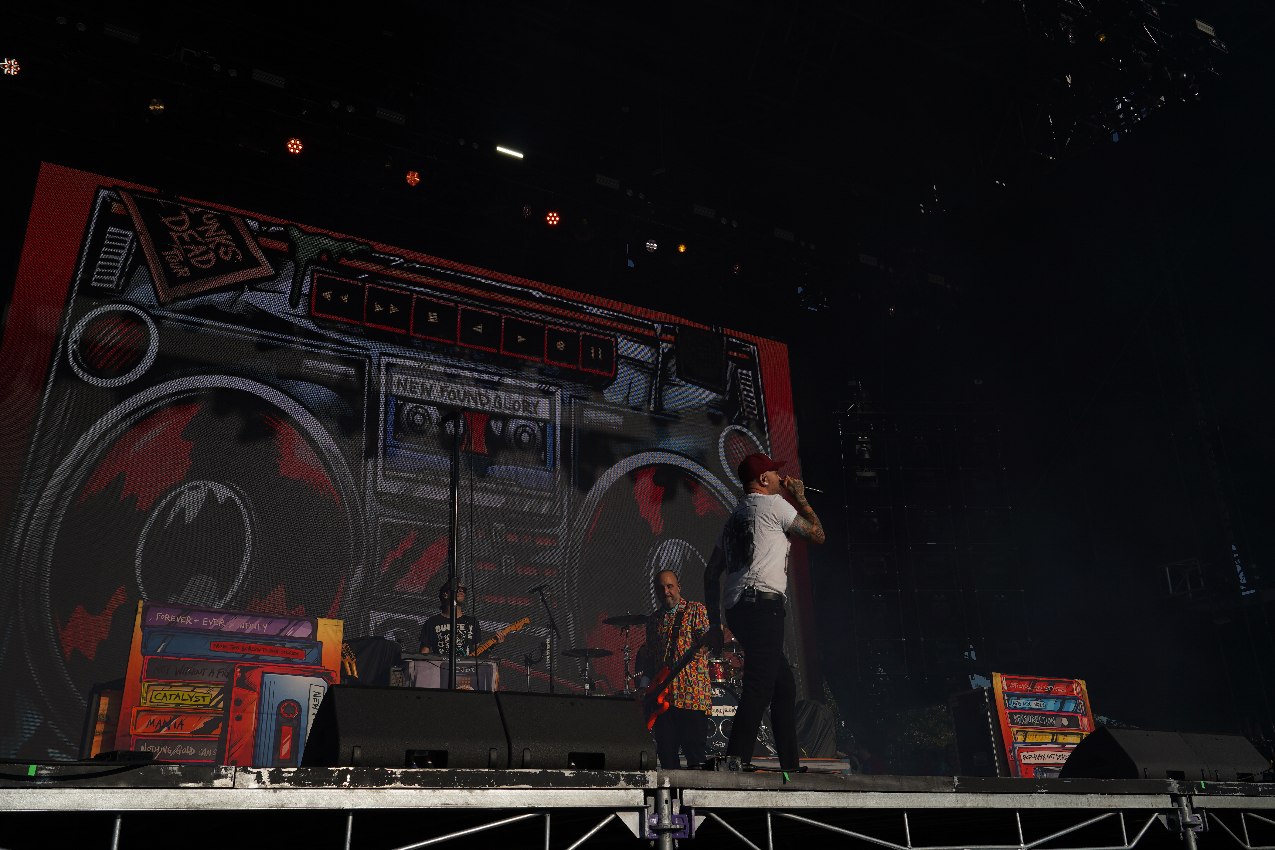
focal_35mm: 30
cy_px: 425
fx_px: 1062
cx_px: 638
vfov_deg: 43.6
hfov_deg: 61.9
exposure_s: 1/1000
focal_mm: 30
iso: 100
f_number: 8
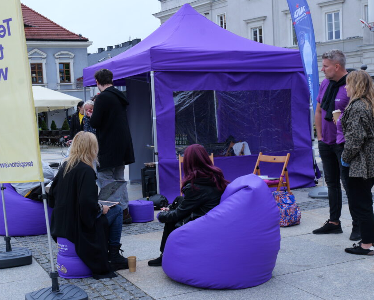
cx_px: 165
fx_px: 543
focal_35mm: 49
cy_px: 149
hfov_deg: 38.0
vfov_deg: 30.9
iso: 1000
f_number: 9
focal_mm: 43
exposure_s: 1/250
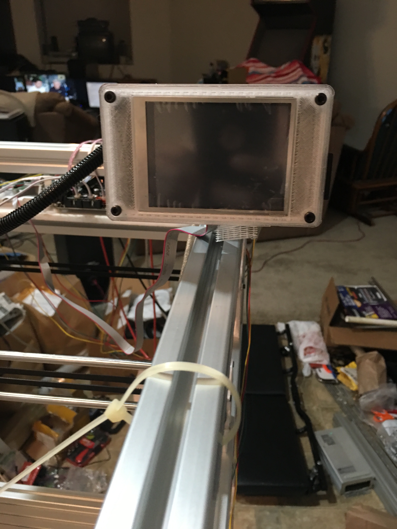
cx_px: 198
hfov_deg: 48.2
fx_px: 443
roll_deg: -0.5
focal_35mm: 29
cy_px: 264
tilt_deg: -25.3
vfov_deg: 61.7
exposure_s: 1/10
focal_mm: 4.15
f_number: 2.2
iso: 80
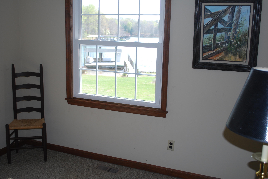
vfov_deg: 34.3
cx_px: 134
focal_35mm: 39
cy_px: 90
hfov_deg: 49.5
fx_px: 291
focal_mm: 26
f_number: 4.5
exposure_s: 1/60
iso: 200
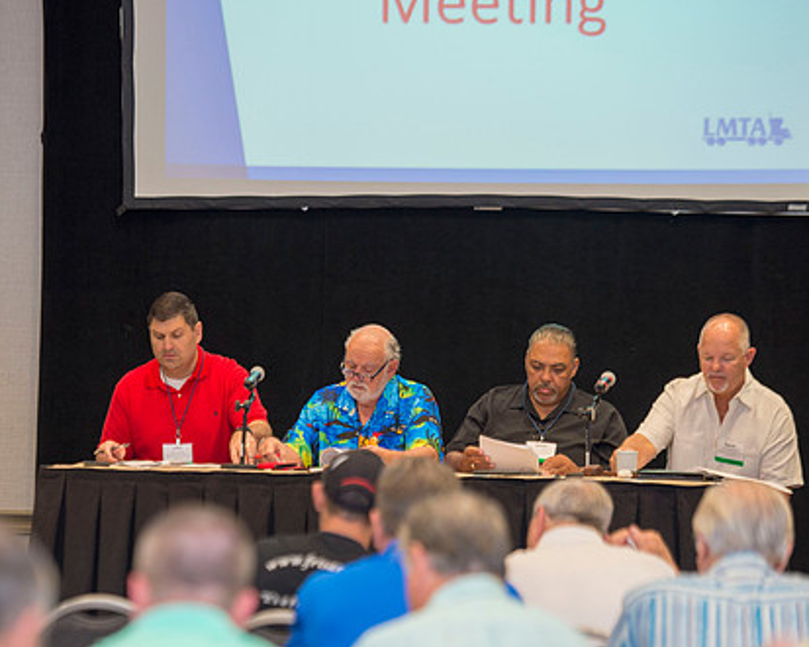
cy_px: 357
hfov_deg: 10.8
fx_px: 4260
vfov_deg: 8.7
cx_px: 313
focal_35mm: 178
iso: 1250
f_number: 2.8
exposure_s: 1/250
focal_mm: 135
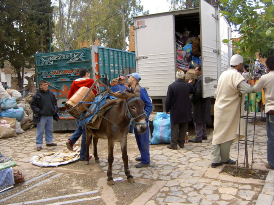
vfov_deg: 41.8
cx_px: 137
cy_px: 102
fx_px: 269
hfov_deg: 54.0
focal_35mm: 34
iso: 50
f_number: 2.8
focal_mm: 5.6
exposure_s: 1/200
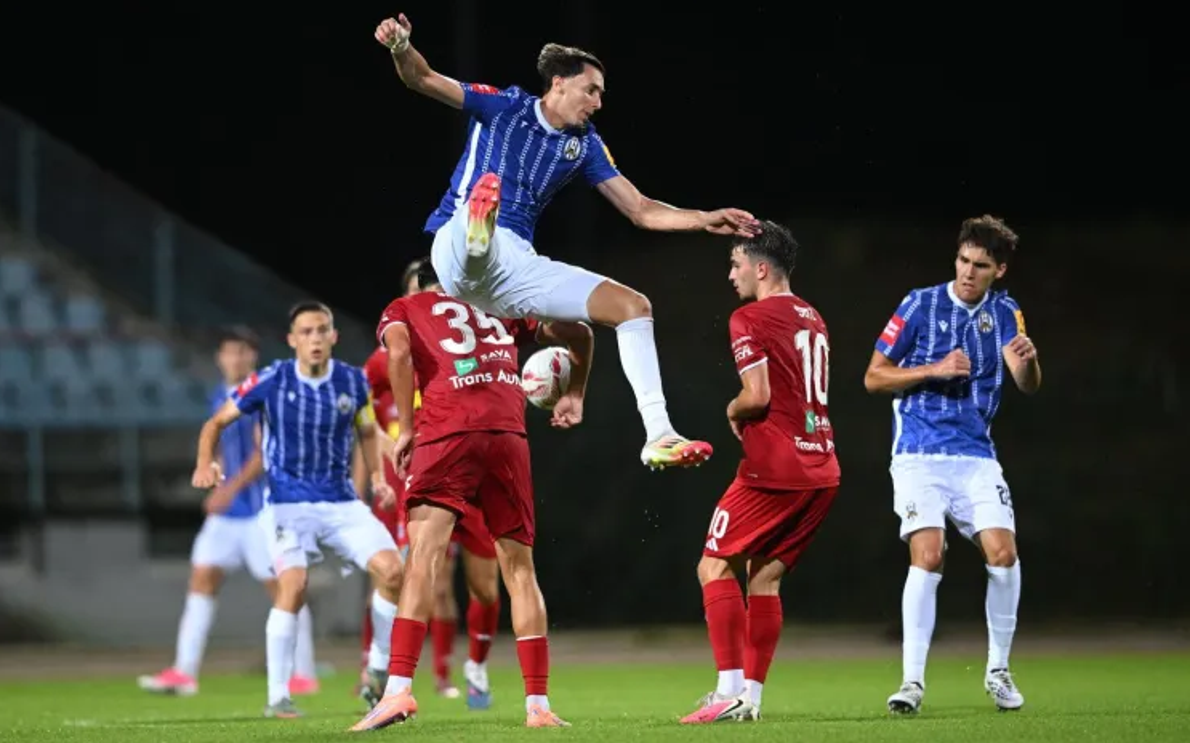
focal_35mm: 417
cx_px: 604
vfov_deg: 3.1
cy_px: 367
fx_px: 13521
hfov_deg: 5.0
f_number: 2.8
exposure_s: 1/2500
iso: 4000
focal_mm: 400
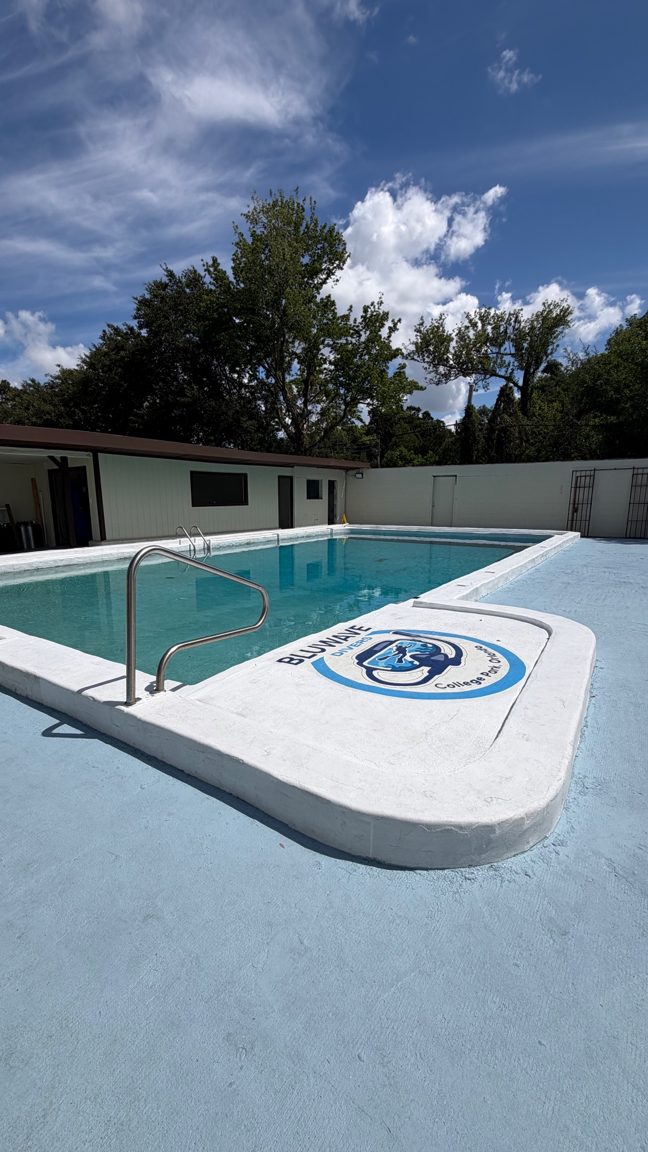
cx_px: 303
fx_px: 489
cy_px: 599
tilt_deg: -12.0
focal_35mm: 16
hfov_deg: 67.0
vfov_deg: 99.3
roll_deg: +0.4
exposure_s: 1/1901
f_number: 2.2
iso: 20
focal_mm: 2.22
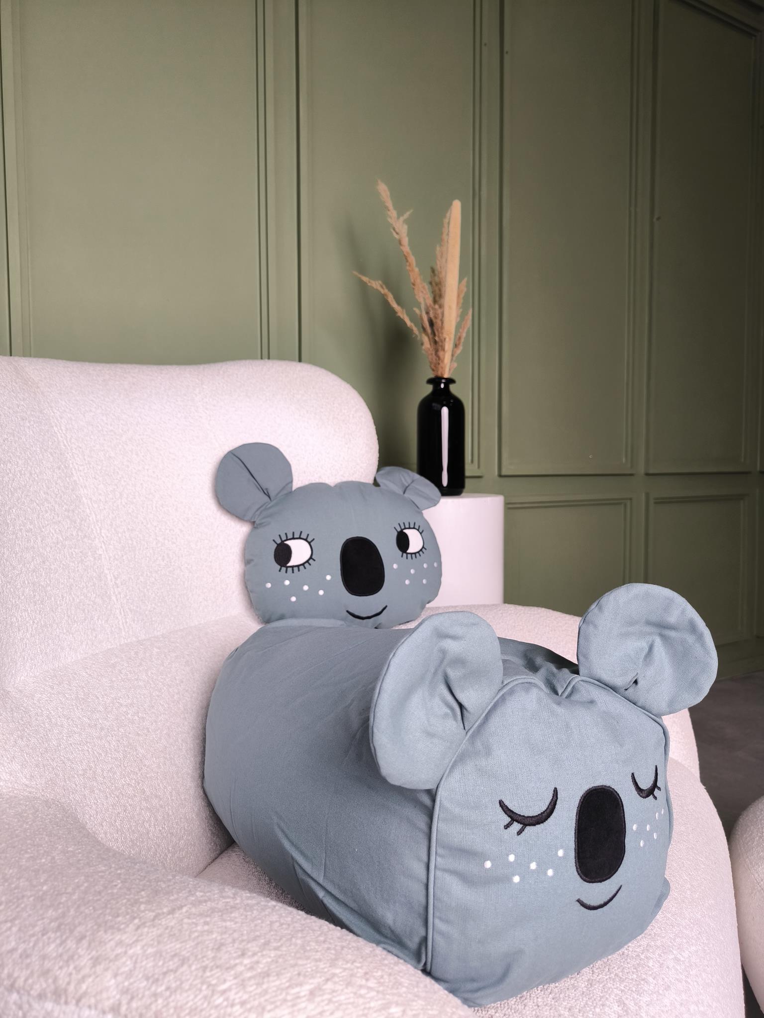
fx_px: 706
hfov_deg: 56.8
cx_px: 382
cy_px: 509
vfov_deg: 71.6
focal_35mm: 24
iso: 50
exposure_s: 1/145
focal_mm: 6.92
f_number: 1.9
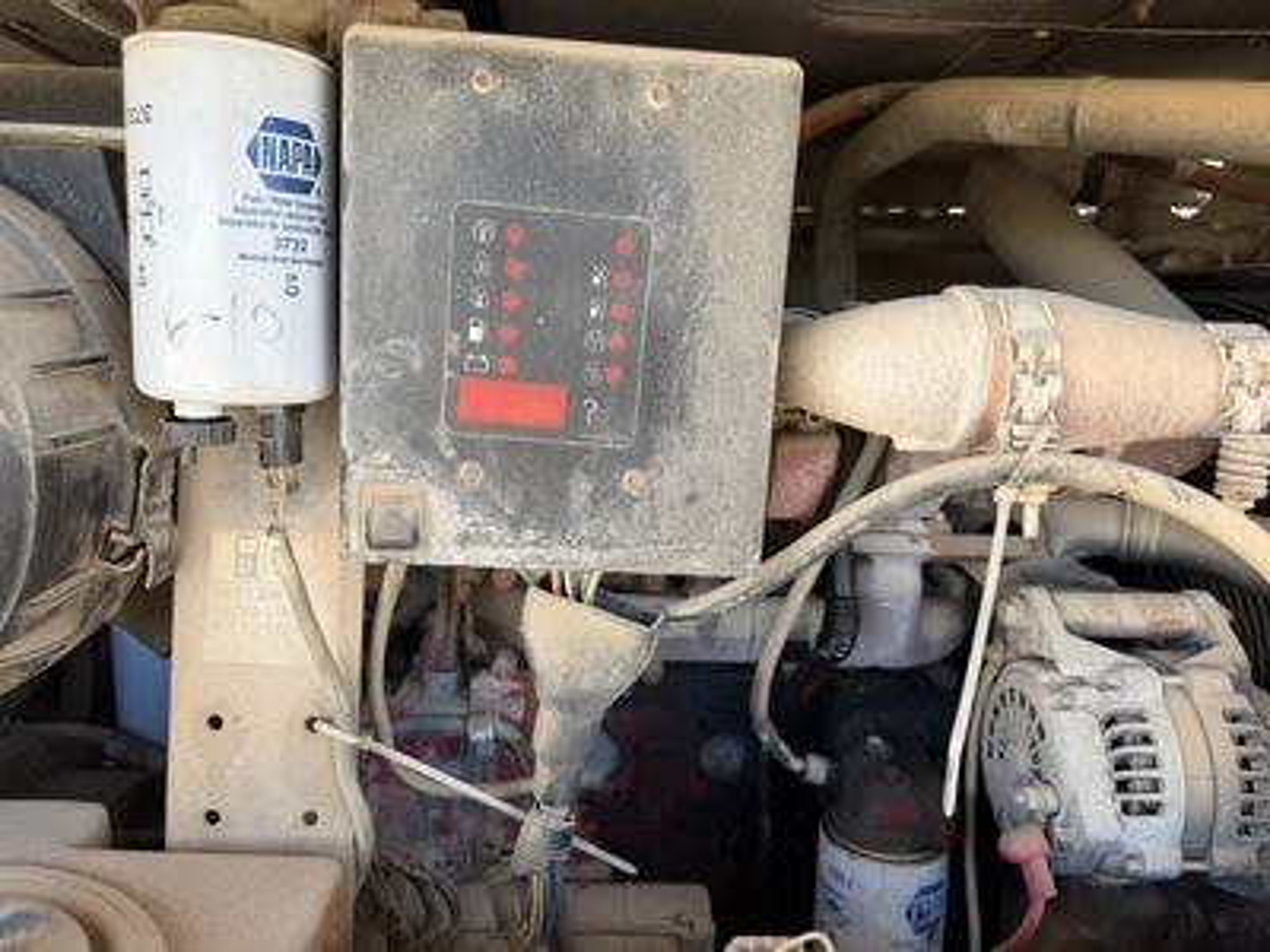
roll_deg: -1.4
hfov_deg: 71.6
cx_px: 635
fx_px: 881
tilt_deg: -7.0
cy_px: 476
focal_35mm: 24
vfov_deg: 56.8
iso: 80
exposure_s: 1/363
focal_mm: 6.76
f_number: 1.78
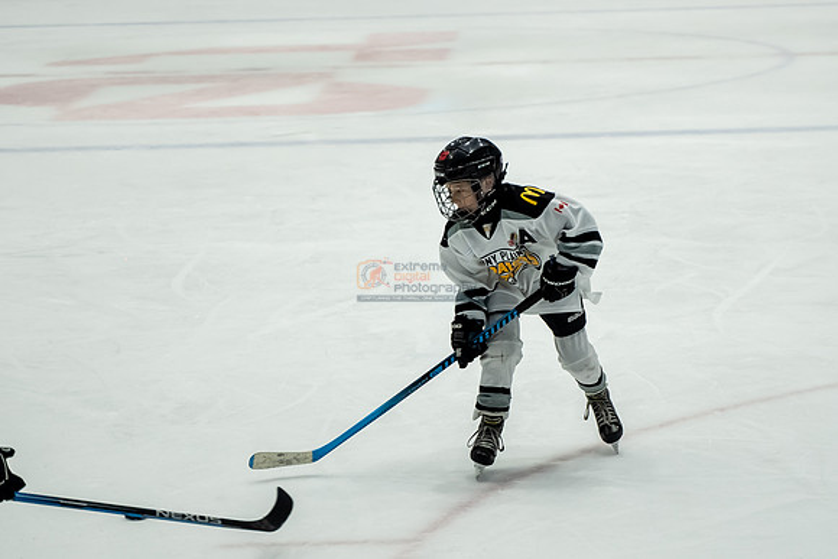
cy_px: 280
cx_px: 518
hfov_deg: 14.0
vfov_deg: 9.4
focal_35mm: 146
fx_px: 3409
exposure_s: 1/1000
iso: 2500
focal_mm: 75
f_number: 2.8
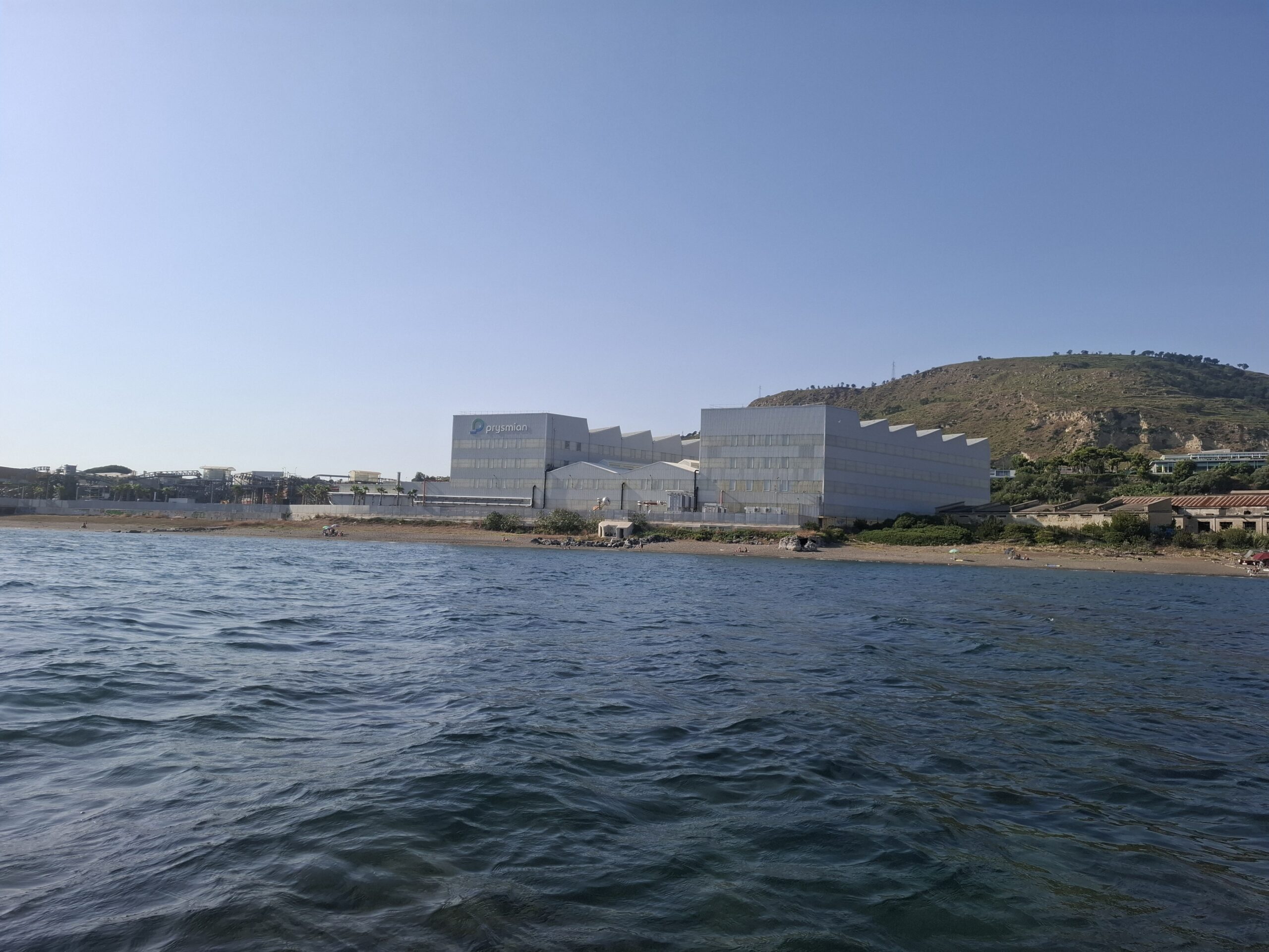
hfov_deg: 73.9
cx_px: 634
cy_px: 476
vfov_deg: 58.9
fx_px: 843
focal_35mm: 23
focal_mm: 5.54
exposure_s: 1/2088
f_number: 1.8
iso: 50
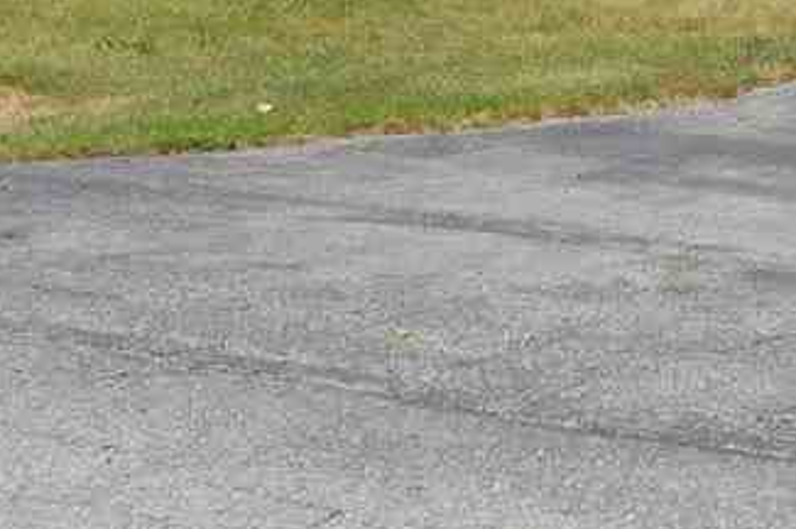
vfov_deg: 8.1
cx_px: 894
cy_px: -414
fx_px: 3623
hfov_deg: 12.3
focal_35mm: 164
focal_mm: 7.1
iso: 125
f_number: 3.9
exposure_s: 1/1000
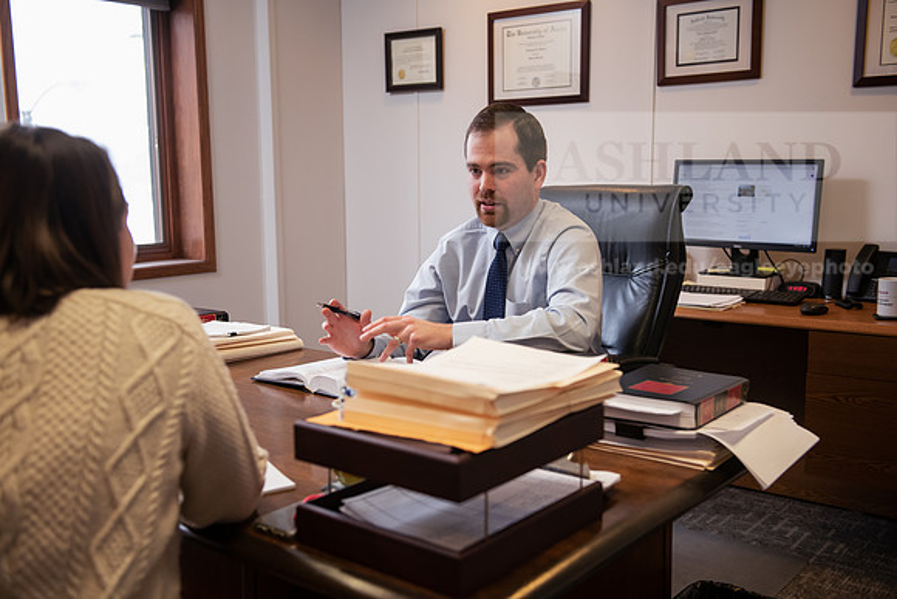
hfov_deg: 50.7
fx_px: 947
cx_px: 448
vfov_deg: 35.1
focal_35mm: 38
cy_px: 300
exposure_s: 1/160
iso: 1000
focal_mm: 38
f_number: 3.5
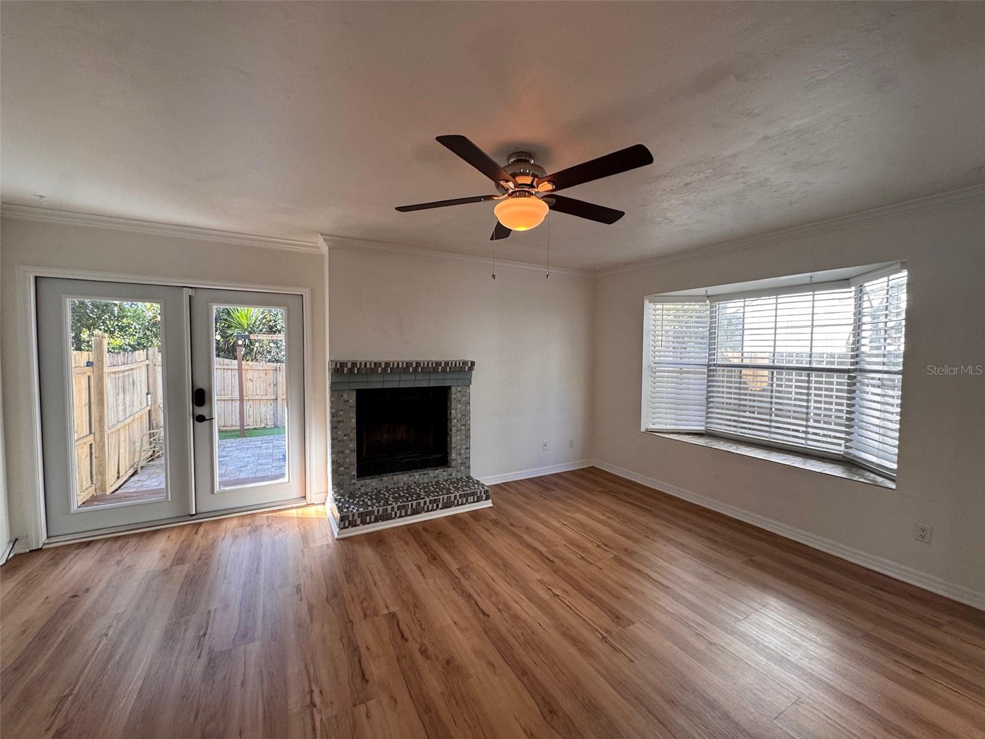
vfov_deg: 85.7
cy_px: 370
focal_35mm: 14
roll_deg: -2.1
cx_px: 492
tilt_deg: -6.3
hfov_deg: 102.1
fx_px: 398
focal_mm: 2.22
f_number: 2.2
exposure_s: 1/120
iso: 160
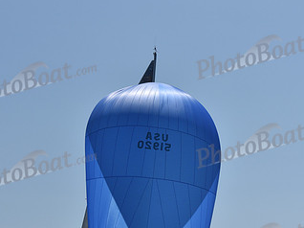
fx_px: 1387
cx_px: 147
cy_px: 207
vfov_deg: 9.3
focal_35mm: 158
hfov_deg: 12.5
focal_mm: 90
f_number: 6.3
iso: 250
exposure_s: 1/1600
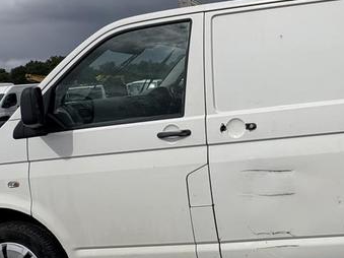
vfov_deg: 38.5
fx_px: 368
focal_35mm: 37
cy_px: 106
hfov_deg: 45.6
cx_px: 307
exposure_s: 1/6135
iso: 40
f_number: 2.2
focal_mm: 2.22
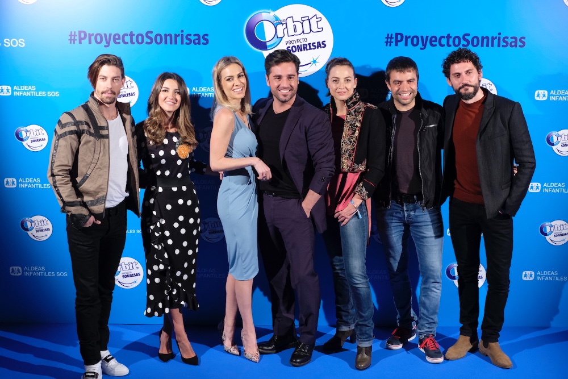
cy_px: 190
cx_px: 284
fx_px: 836
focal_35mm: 53
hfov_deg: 37.5
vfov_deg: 25.5
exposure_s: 1/160
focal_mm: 35
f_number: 4
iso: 2000
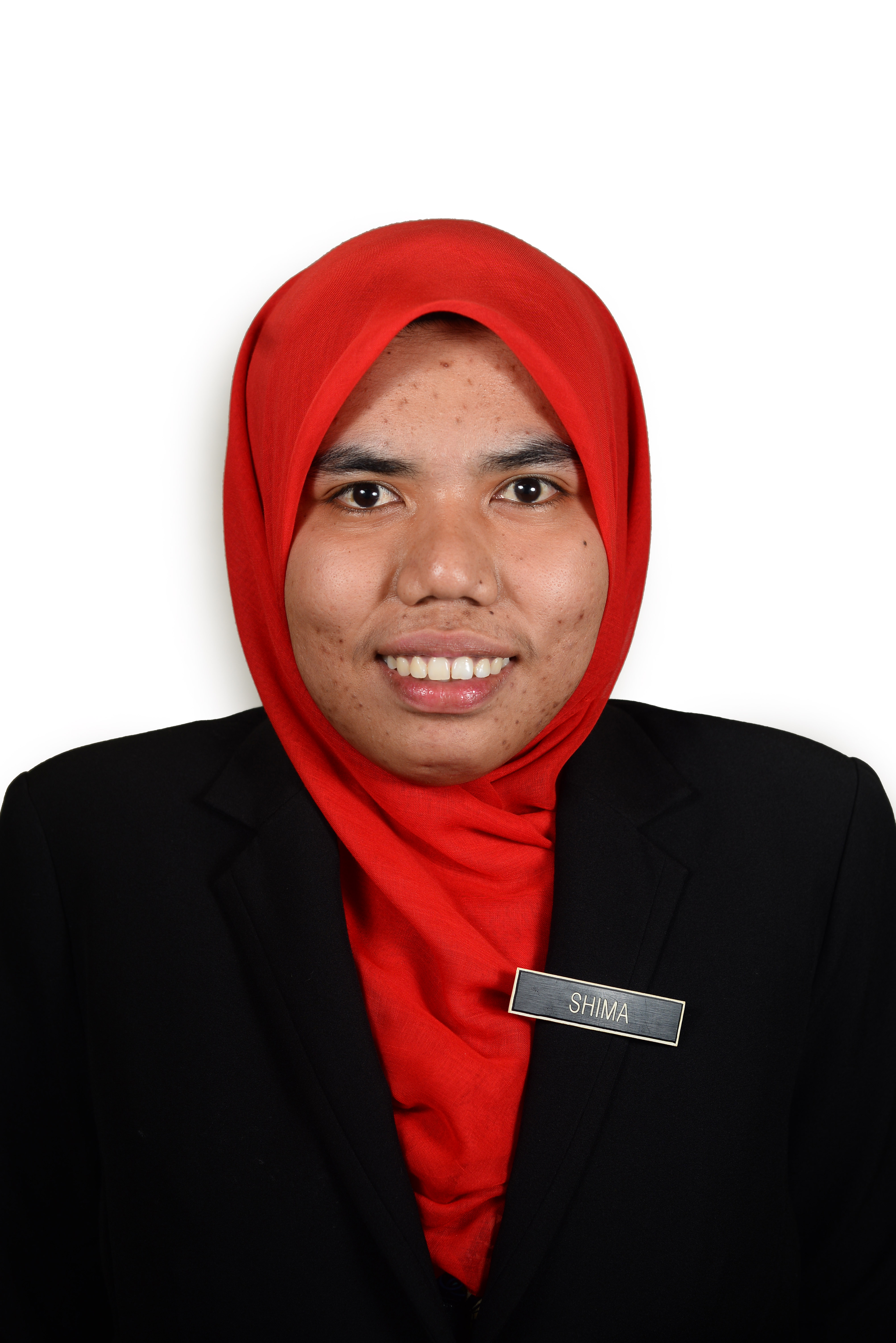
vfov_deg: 39.6
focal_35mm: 50
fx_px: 1865
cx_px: 448
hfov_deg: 27.0
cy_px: 672
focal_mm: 50
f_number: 5.6
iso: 250
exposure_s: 1/125
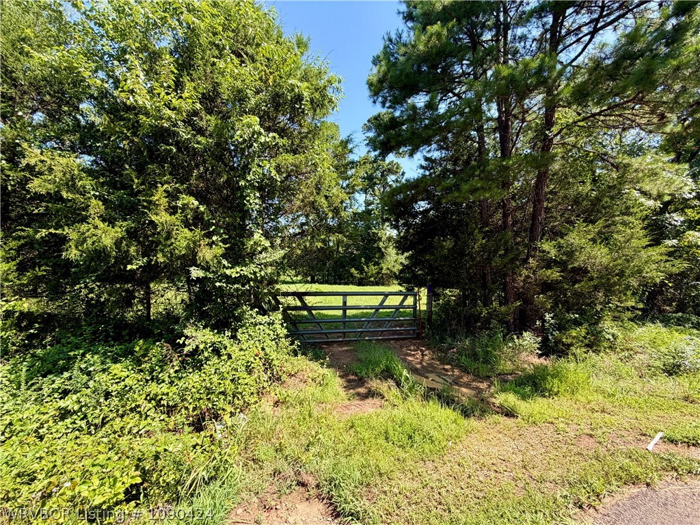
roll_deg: -0.3
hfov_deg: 102.1
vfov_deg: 85.7
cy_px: 262
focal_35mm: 14
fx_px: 283
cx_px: 350
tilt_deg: +0.7
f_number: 2.2
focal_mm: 2.22
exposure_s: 1/502
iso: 64
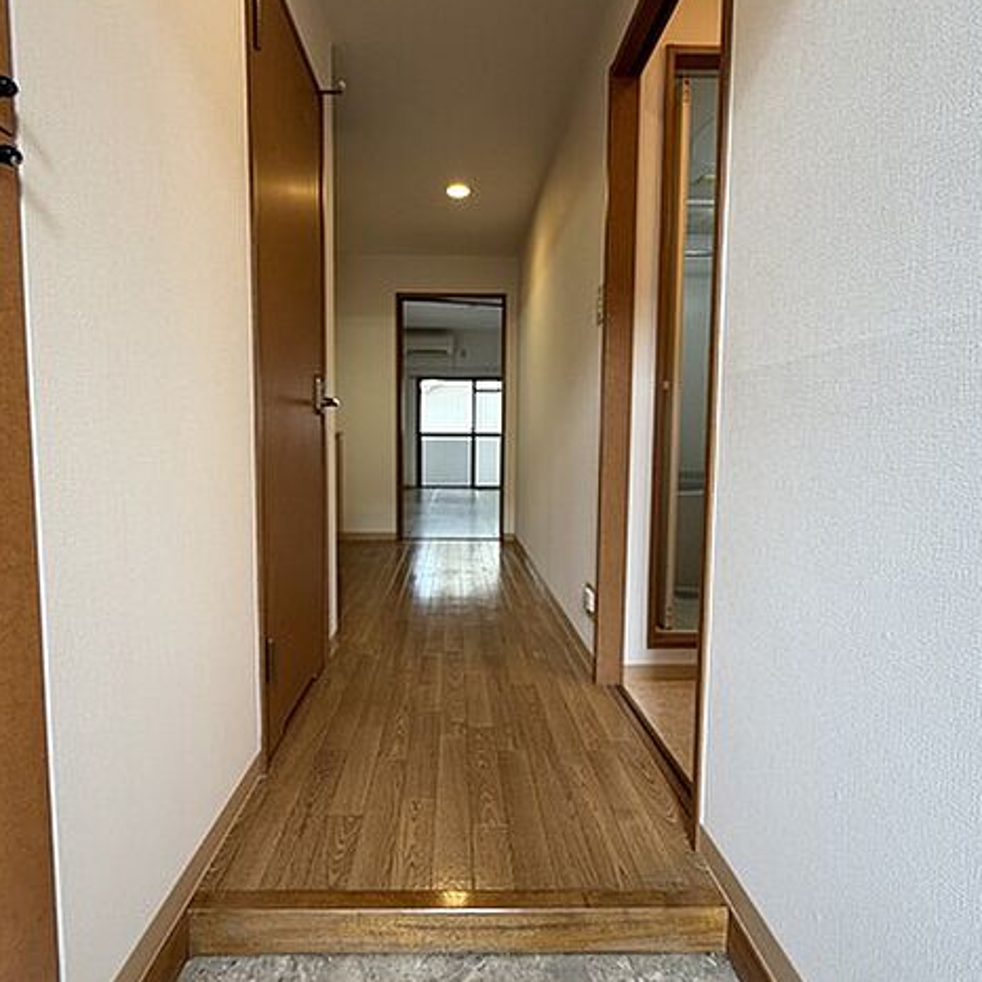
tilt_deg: -2.6
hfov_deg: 83.9
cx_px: 464
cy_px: 480
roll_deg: +0.4
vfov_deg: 84.0
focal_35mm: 17
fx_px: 546
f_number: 2.2
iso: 200
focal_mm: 2.22
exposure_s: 1/120
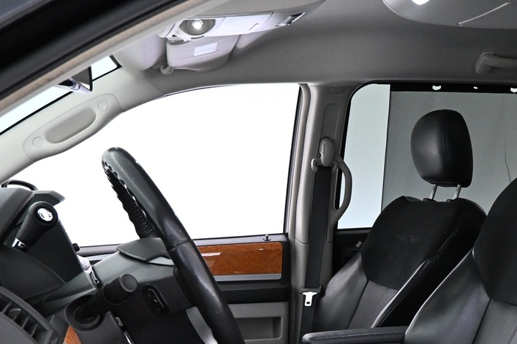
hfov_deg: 35.9
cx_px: 341
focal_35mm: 55
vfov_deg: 23.1
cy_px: 383
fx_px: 790
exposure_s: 1/30
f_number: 4
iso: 2200
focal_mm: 16
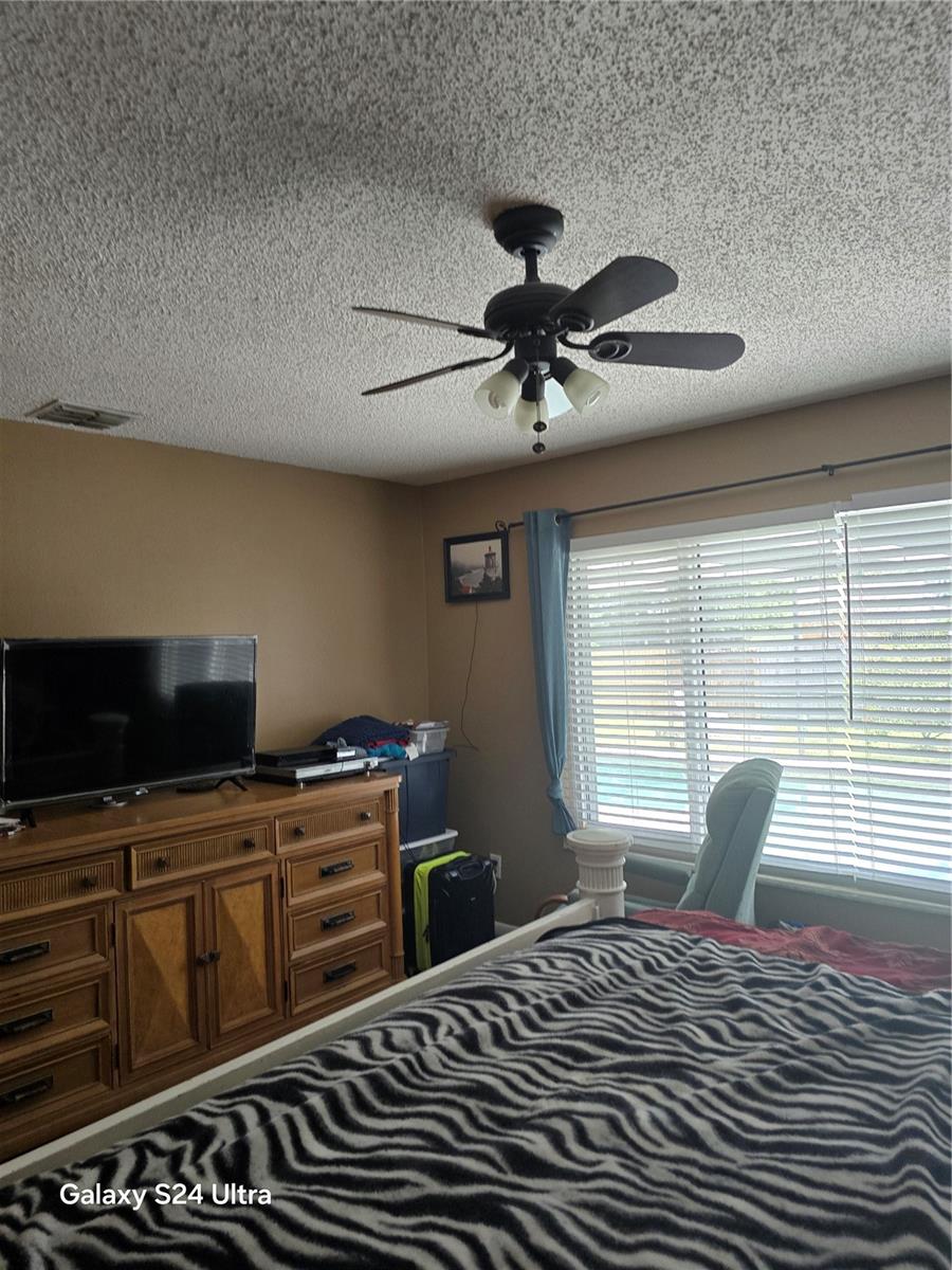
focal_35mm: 23
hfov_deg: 58.9
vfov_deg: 73.9
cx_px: 476
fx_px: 843
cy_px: 635
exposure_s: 1/180
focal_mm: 6.3
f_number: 1.7
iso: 200
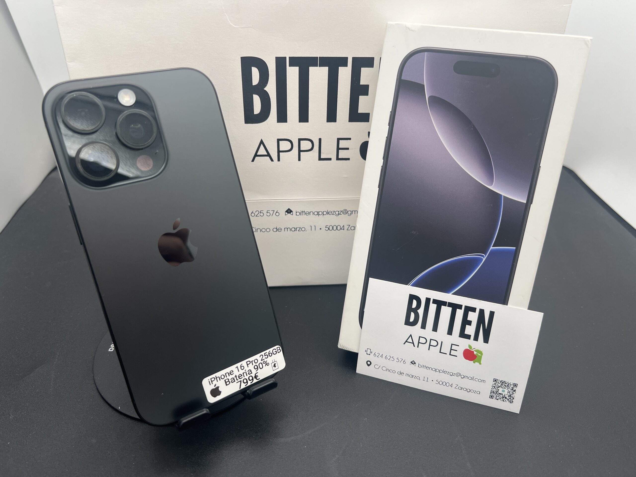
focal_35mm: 26
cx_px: 318
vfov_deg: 53.1
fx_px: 478
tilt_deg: -35.3
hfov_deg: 67.3
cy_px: 238
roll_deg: -0.8
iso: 50
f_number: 1.5
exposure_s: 1/326
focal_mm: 5.7
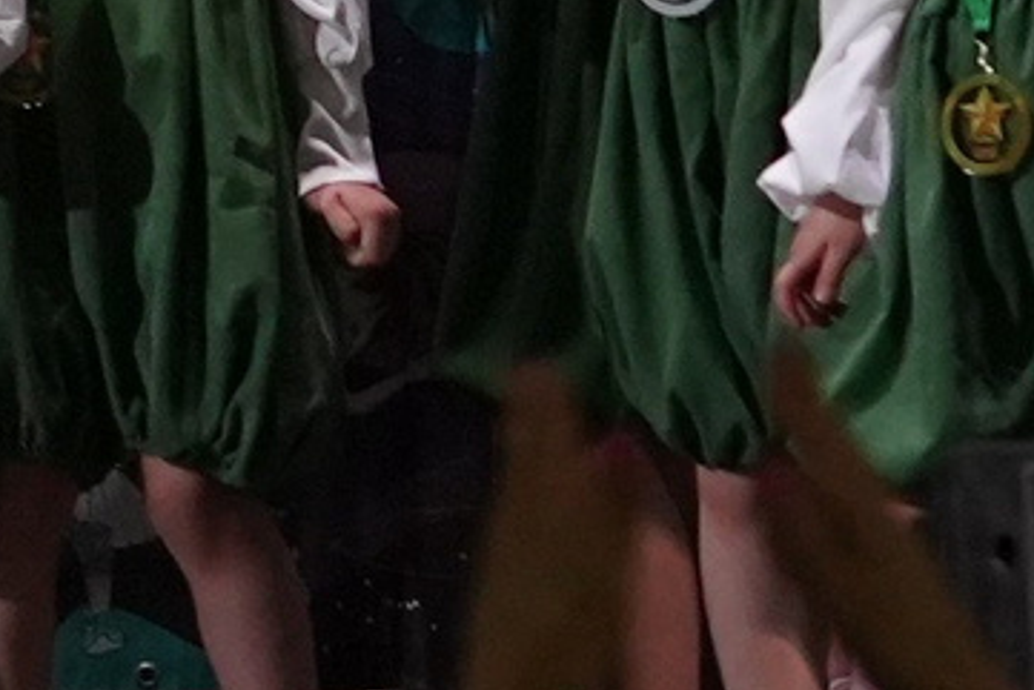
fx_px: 21406
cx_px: -1045
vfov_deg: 1.8
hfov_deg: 2.8
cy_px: -1430
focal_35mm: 745
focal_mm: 70
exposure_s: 1/250
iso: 2000
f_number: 2.8
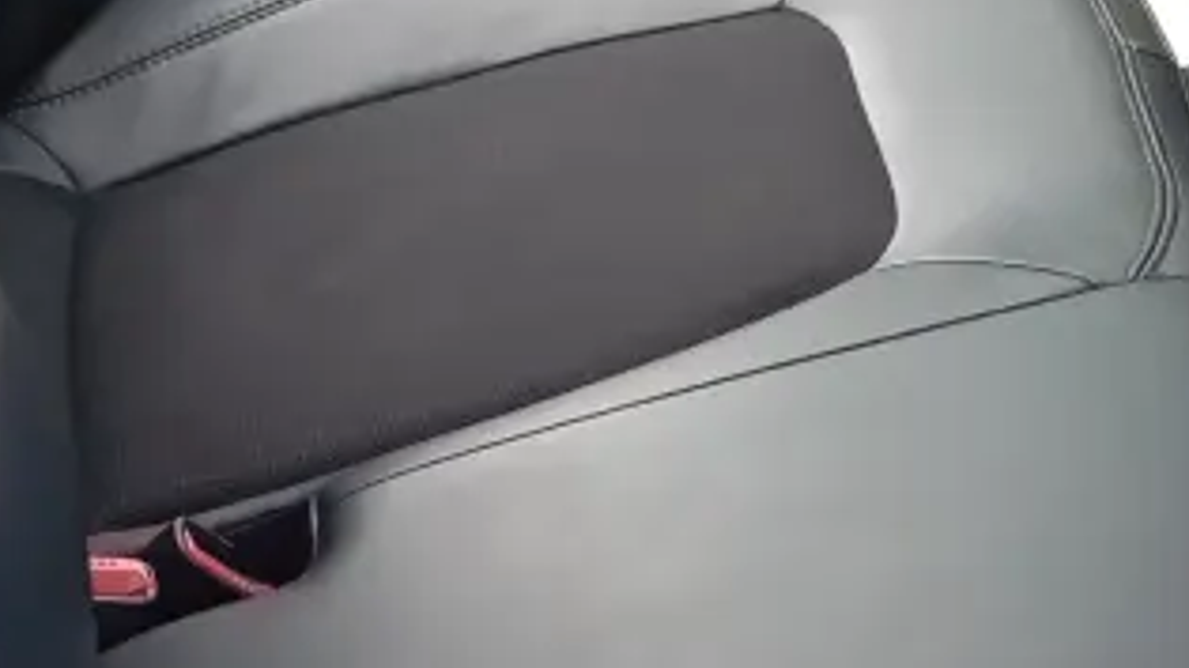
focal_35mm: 124
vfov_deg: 9.5
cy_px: 1011
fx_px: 3908
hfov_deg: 17.3
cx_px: 732
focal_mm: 4.25
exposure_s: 1/107
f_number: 1.8
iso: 52
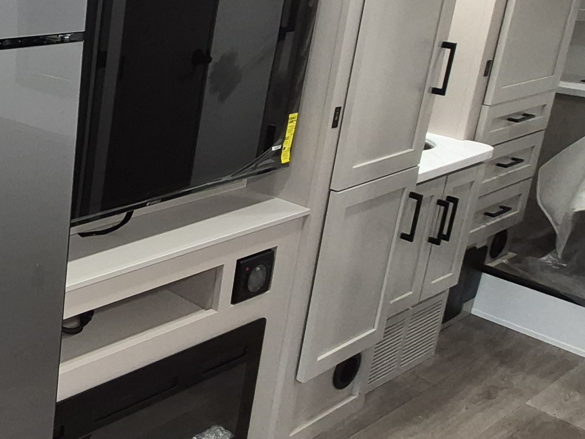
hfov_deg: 34.4
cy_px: 116
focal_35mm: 41
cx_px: -151
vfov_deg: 34.5
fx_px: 693
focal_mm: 1.74
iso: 320
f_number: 2.2
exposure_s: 1/60
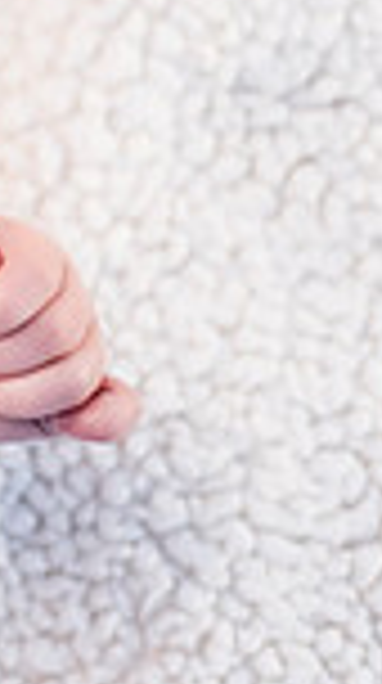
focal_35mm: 200
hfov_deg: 5.6
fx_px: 3618
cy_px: -173
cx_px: -845
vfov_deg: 10.6
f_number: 2.8
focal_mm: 50
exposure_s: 1/320
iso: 100
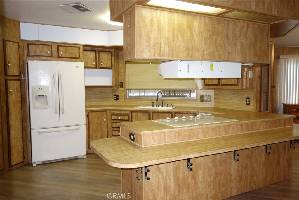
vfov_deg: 46.4
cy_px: 100
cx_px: 150
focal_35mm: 28
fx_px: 233
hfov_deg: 65.5
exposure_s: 1/30
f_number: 1.8
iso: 250
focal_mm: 10.4
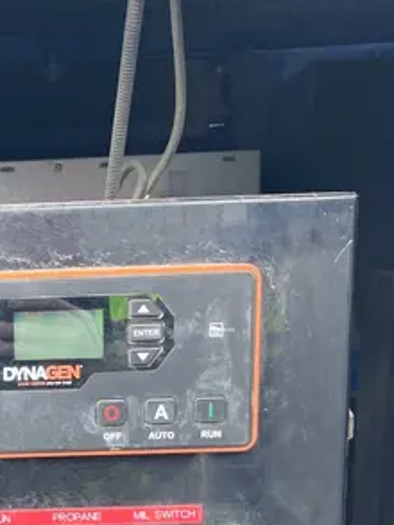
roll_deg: +1.3
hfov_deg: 20.4
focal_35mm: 70
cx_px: 0
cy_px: 538
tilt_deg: -15.3
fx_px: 1062
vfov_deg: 26.2
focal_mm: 3.99
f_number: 1.8
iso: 80
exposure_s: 1/73
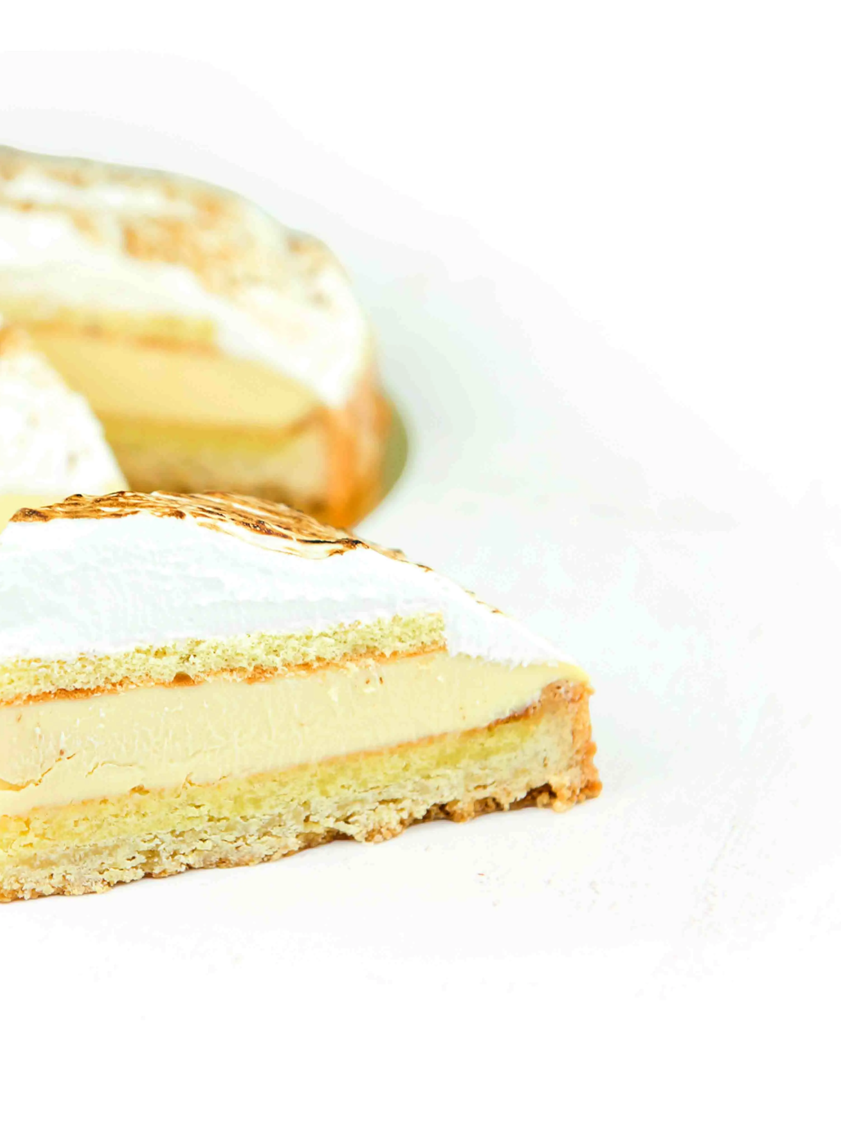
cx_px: 161
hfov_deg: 17.4
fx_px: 2721
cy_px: 562
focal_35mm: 84
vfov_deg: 23.3
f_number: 4
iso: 500
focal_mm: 58
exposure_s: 1/160
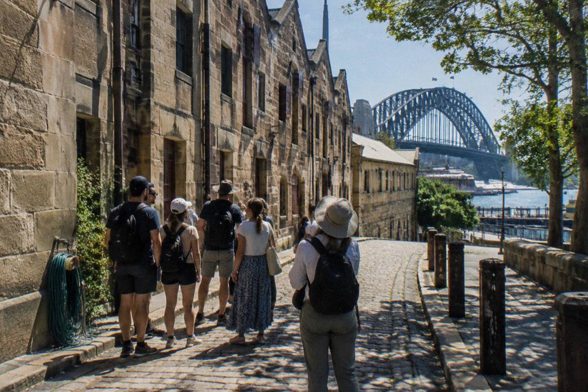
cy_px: 213
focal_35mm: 78
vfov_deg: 17.5
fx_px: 1274
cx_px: 325
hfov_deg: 26.0
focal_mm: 70
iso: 400
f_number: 5
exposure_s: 1/800
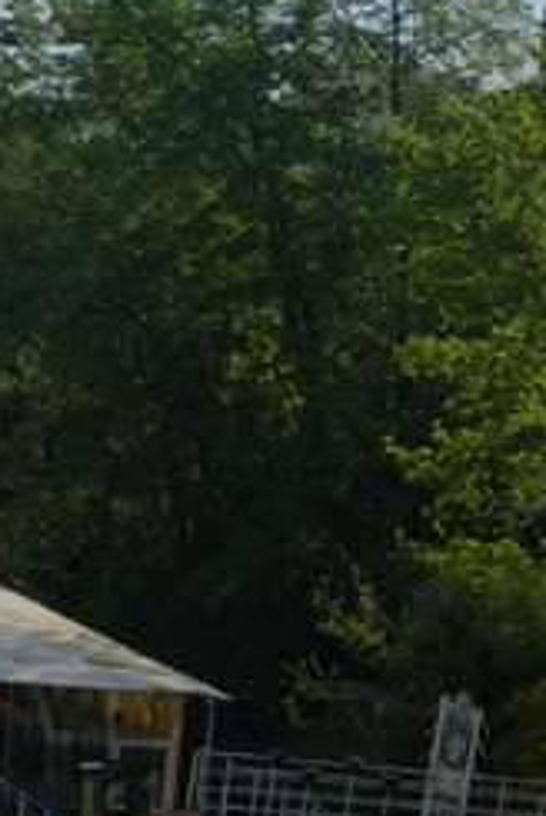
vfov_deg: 18.7
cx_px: -48
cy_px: 756
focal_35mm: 107
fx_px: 2427
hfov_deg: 12.6
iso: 200
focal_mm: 27
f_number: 10
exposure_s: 1/400
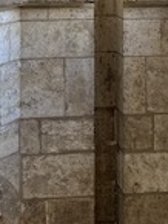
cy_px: -99
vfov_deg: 17.0
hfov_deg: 13.9
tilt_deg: +3.7
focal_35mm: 106
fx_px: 685
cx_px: 37
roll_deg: +2.6
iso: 64
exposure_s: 1/121
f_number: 1.78
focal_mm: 6.86
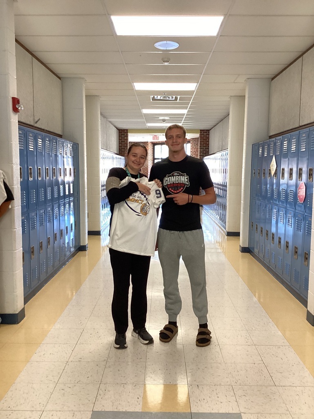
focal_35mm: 31
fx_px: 375
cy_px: 210
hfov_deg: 45.4
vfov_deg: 58.4
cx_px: 157
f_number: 2.4
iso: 125
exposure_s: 1/50
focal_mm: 3.3
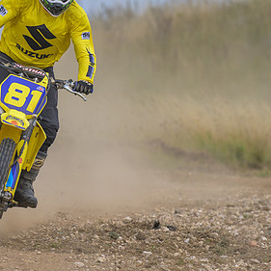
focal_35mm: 700
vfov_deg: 2.5
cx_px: 37
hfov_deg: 2.5
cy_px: 141
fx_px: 6200
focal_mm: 200
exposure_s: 1/400
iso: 64
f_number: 4
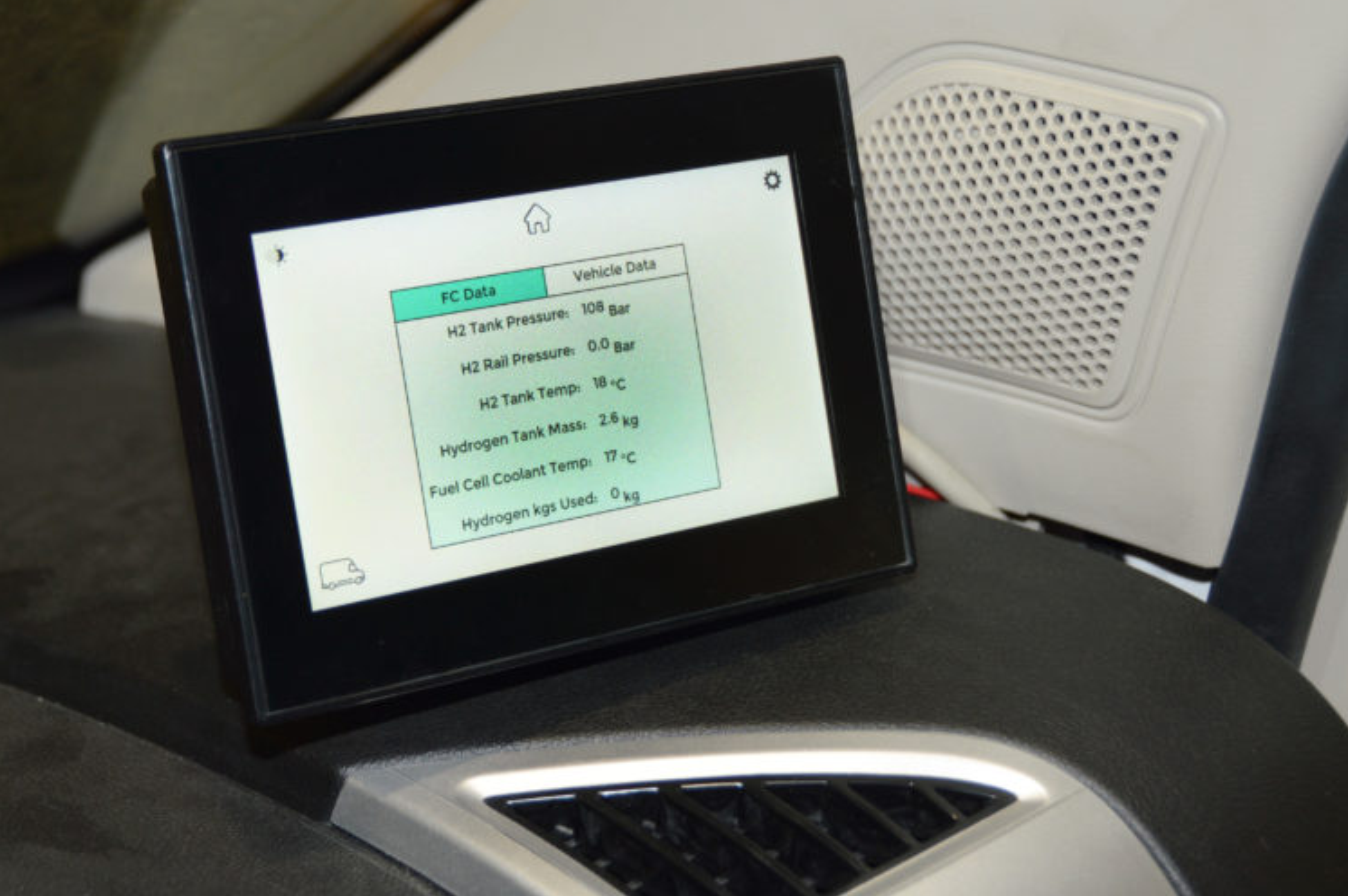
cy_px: 413
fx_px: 2619
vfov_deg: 19.4
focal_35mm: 70
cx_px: 558
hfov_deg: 28.8
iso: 100
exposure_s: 1/40
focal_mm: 34
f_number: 4.2
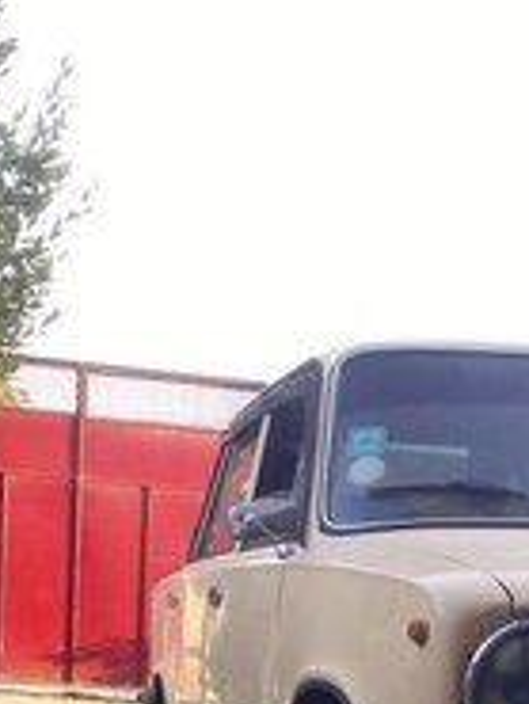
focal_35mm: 83
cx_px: 544
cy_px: 849
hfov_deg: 17.3
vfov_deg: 21.8
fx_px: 1689
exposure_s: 1/100
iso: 64
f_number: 2.2
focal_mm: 3.3
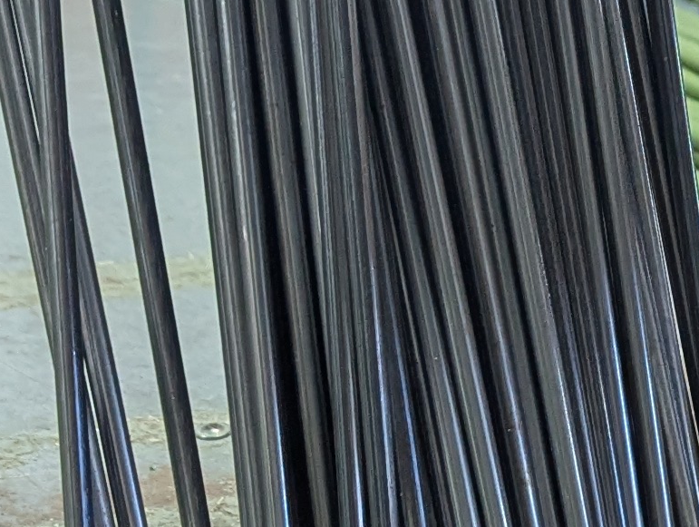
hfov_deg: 15.2
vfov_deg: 11.6
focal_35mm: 127
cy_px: 479
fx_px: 2569
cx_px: 727
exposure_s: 1/126
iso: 637
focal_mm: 6.81
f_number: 1.85
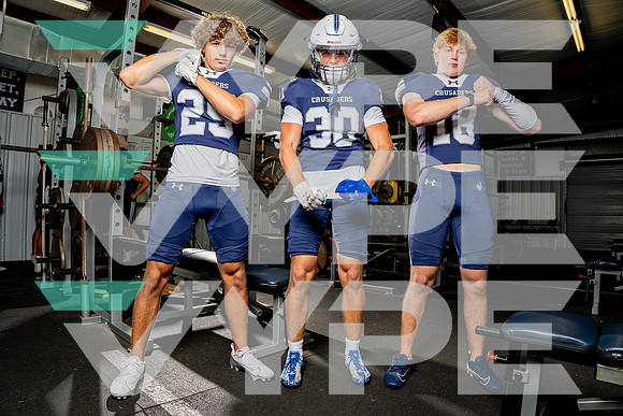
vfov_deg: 57.9
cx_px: 310
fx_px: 376
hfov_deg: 79.3
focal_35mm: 22
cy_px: 208
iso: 250
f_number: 5.6
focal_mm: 20
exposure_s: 1/250
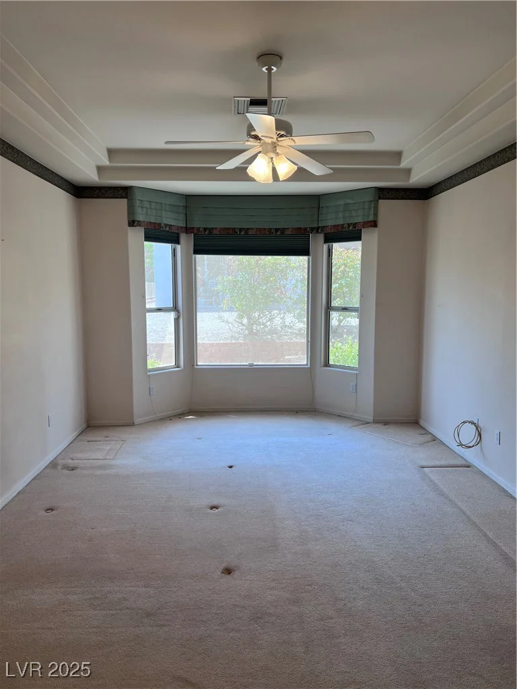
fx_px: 518
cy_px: 344
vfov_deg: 67.3
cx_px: 258
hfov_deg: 53.1
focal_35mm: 26
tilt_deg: -7.2
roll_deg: +0.2
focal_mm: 5.7
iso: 50
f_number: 1.5
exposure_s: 1/120
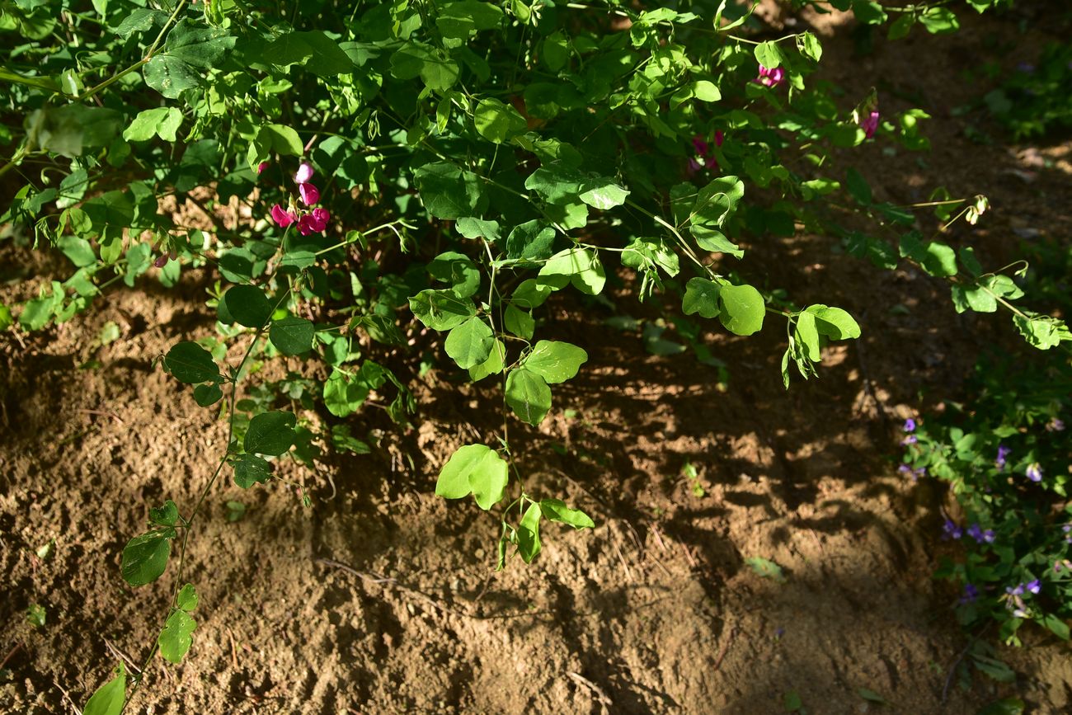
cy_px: 358
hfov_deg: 58.7
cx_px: 536
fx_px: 953
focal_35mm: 32
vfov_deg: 41.1
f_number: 9
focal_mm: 32
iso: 160
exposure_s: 1/125
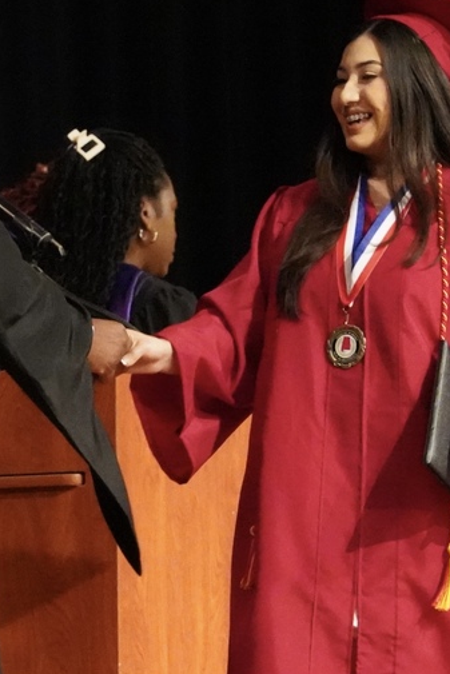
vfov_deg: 5.9
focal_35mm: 351
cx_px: 166
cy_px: 388
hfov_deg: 3.9
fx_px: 6576
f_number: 9
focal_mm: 173
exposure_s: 1/200
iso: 25600
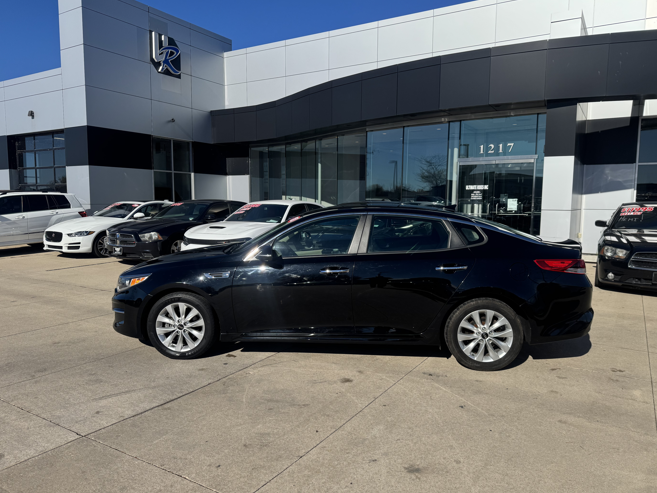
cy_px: 248
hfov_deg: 69.4
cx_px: 333
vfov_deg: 54.9
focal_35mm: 25
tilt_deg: -4.8
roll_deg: -0.2
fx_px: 474
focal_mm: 6.76
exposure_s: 1/5814
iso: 80
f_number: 1.78
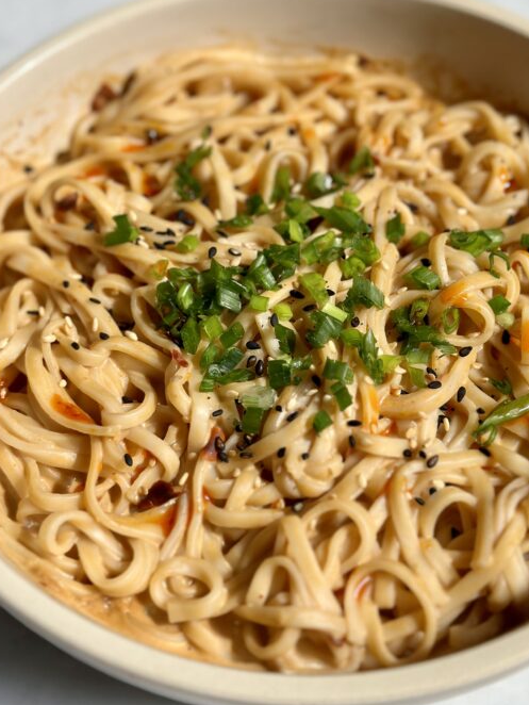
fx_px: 1181
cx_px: 277
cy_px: 326
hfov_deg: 25.2
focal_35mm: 58
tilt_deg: -56.3
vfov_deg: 33.2
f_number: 1.78
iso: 80
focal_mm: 6.86
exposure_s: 1/642
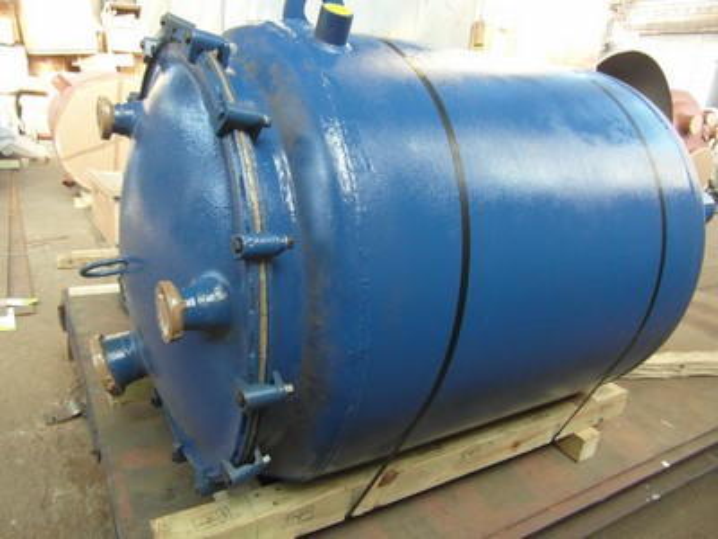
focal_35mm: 24
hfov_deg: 71.6
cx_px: 359
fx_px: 498
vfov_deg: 56.8
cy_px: 270
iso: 240
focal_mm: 4
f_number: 3.2
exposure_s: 1/30
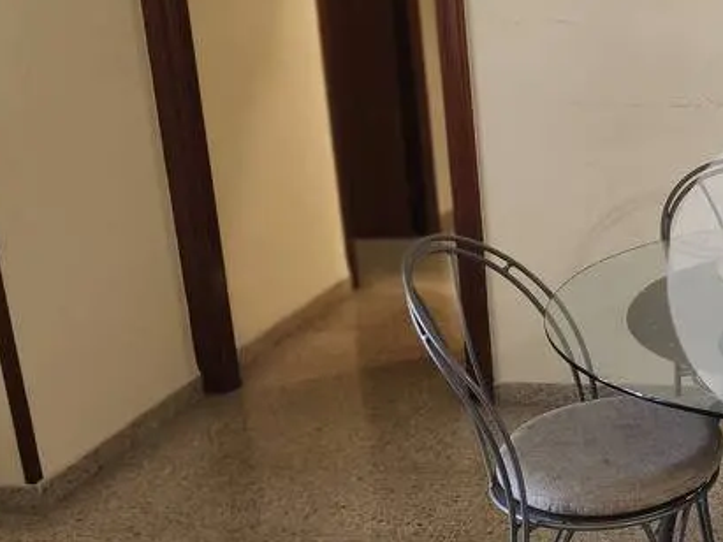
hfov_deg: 30.1
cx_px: 832
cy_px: 276
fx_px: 1169
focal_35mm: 56
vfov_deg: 26.1
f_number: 1.65
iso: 640
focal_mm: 6.18
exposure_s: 1/50
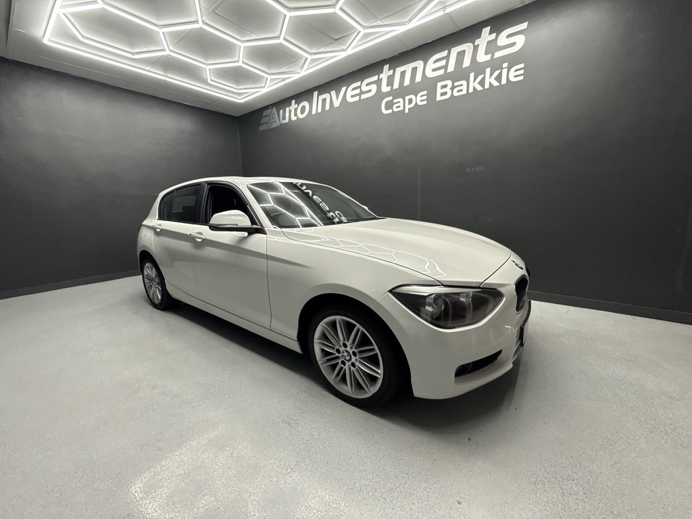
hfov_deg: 102.1
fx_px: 280
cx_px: 346
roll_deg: +1.3
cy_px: 260
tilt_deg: -10.3
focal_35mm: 14
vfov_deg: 85.7
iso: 125
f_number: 2.2
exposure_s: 1/100
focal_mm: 2.22
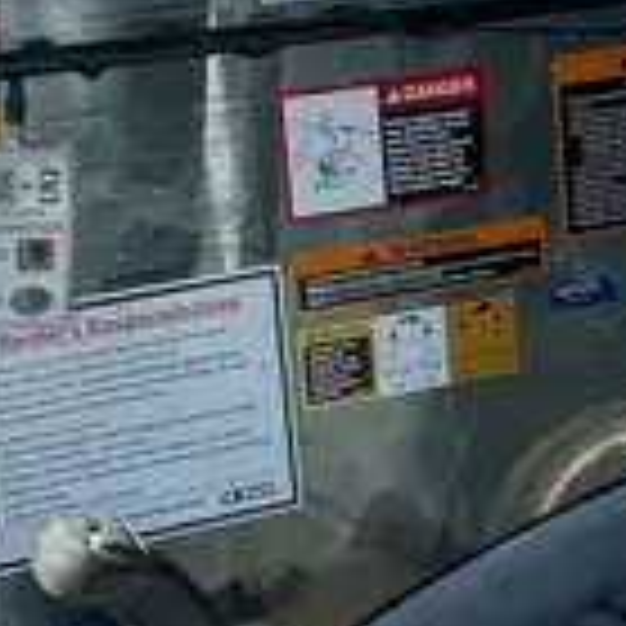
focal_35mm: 121
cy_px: 295
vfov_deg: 14.4
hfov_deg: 14.4
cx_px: 419
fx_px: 2476
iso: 32
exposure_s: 1/2020
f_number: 1.6
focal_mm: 4.2
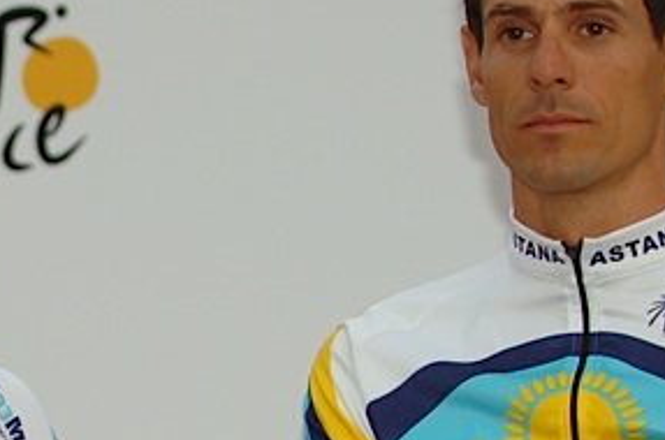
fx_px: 6746
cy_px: 508
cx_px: -200
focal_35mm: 366
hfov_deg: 5.6
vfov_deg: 3.7
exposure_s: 1/250
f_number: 2.8
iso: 200
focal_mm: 70
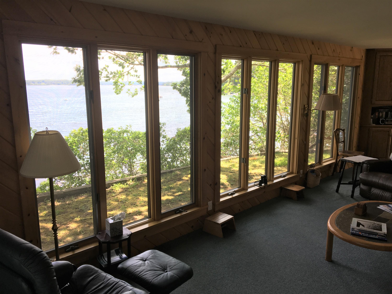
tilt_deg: -10.3
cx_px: 196
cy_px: 147
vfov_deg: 48.2
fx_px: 328
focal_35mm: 29
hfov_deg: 61.7
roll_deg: +0.2
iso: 25
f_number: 2.2
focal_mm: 4.15
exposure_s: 1/120
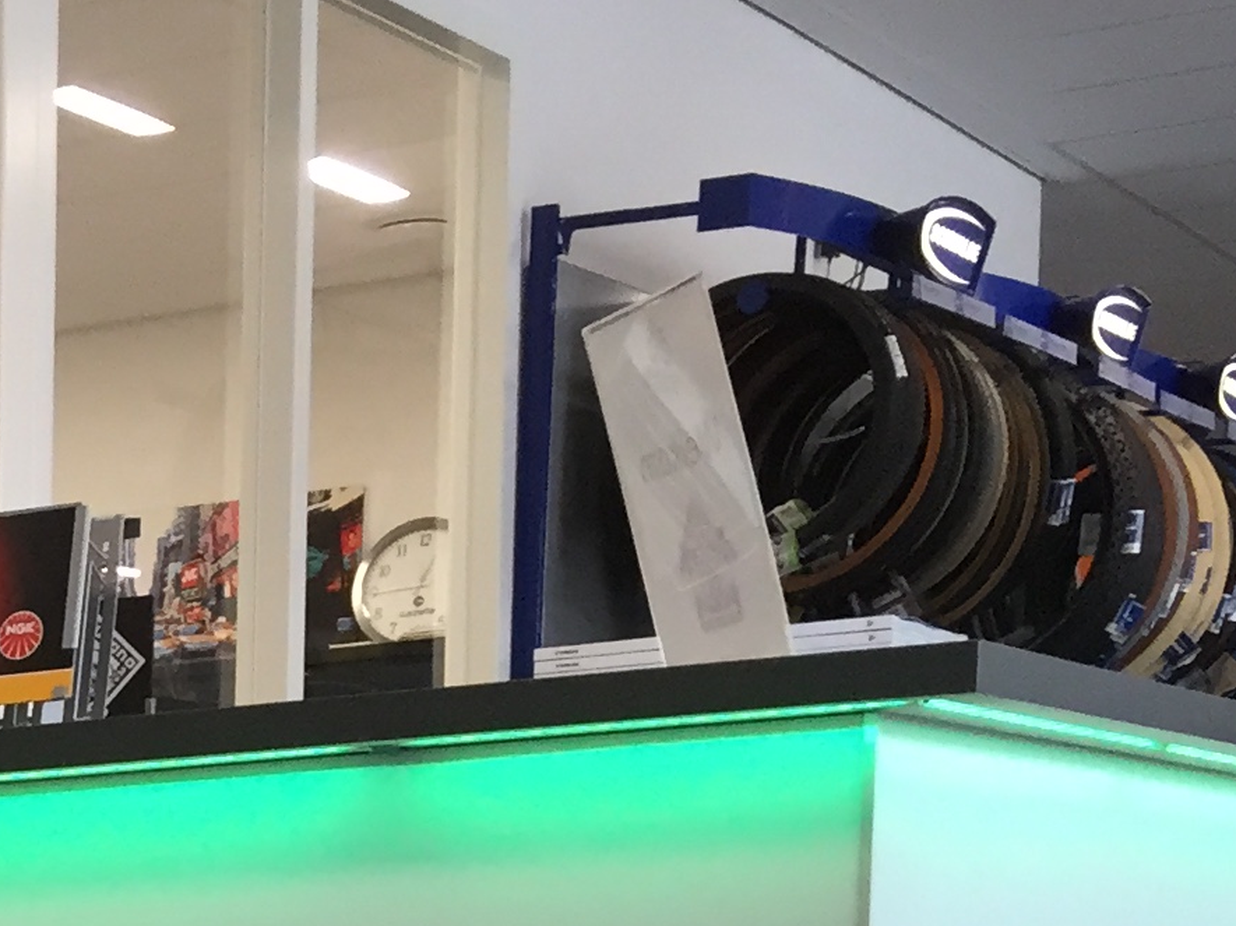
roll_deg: +1.0
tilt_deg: -6.4
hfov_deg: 16.2
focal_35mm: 107
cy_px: 1598
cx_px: -823
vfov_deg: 12.7
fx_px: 3819
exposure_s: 1/30
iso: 64
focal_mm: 4.15
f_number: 2.2
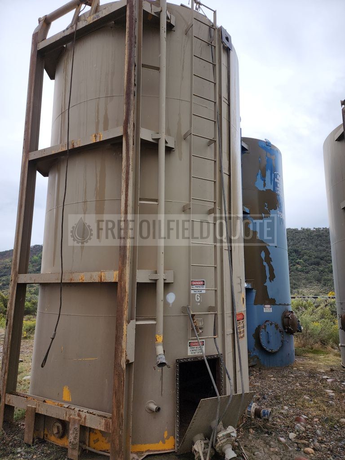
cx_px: 172
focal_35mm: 23
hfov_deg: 58.9
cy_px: 230
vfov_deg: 73.9
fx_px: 306
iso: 12
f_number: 1.8
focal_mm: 6.4
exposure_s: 1/395
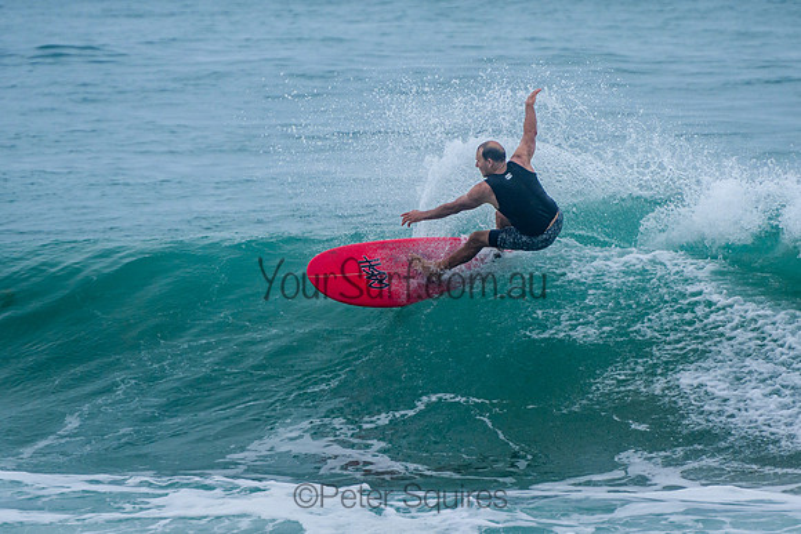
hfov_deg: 3.7
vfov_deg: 2.5
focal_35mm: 550
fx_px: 12247
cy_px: 167
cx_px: 450
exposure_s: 1/2000
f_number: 8
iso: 500
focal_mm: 400
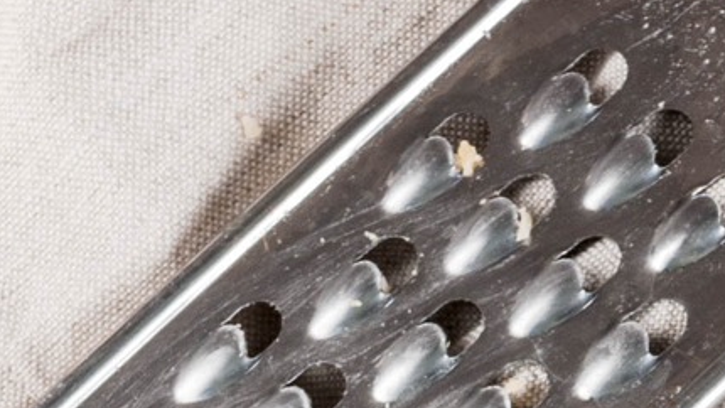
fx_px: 8440
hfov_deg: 4.9
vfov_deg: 2.7
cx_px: 849
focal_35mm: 439
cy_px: 1507
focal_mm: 60
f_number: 13
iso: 100
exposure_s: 1/60
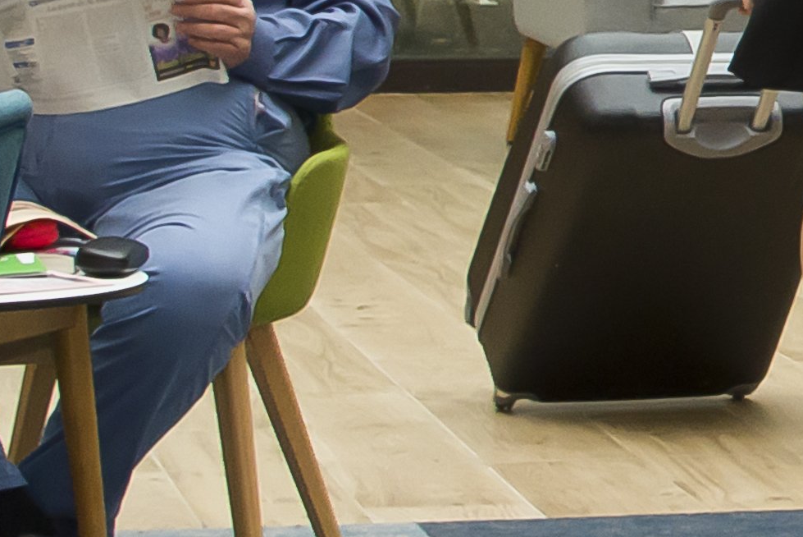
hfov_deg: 7.6
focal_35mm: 263
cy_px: -159
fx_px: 5870
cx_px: 1412
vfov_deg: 5.2
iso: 1600
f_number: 5.6
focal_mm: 35
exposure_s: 1/125
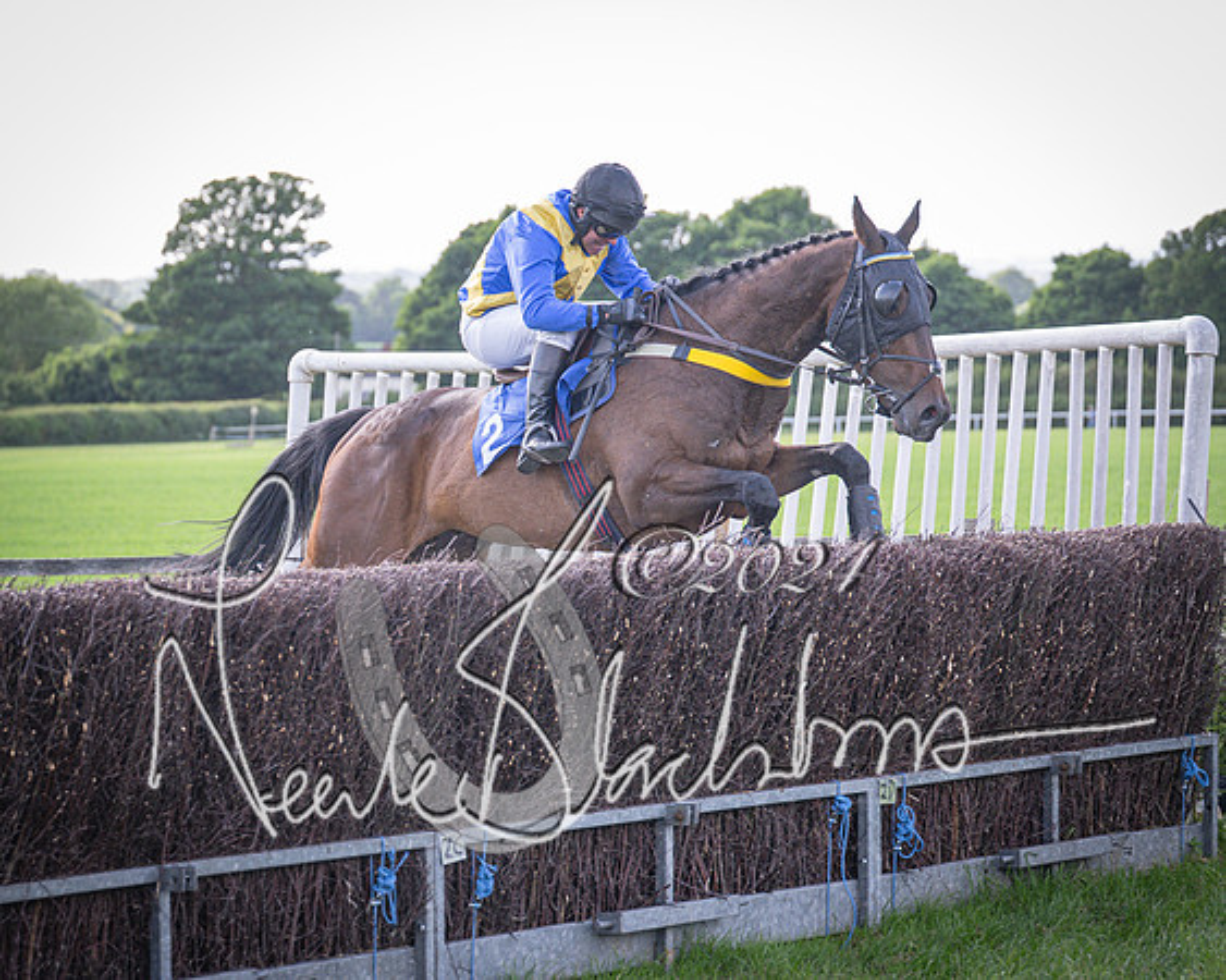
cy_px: 640
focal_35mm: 129
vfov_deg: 11.9
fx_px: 4684
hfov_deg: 14.9
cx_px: 411
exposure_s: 1/1600
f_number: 2.8
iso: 640
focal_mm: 70
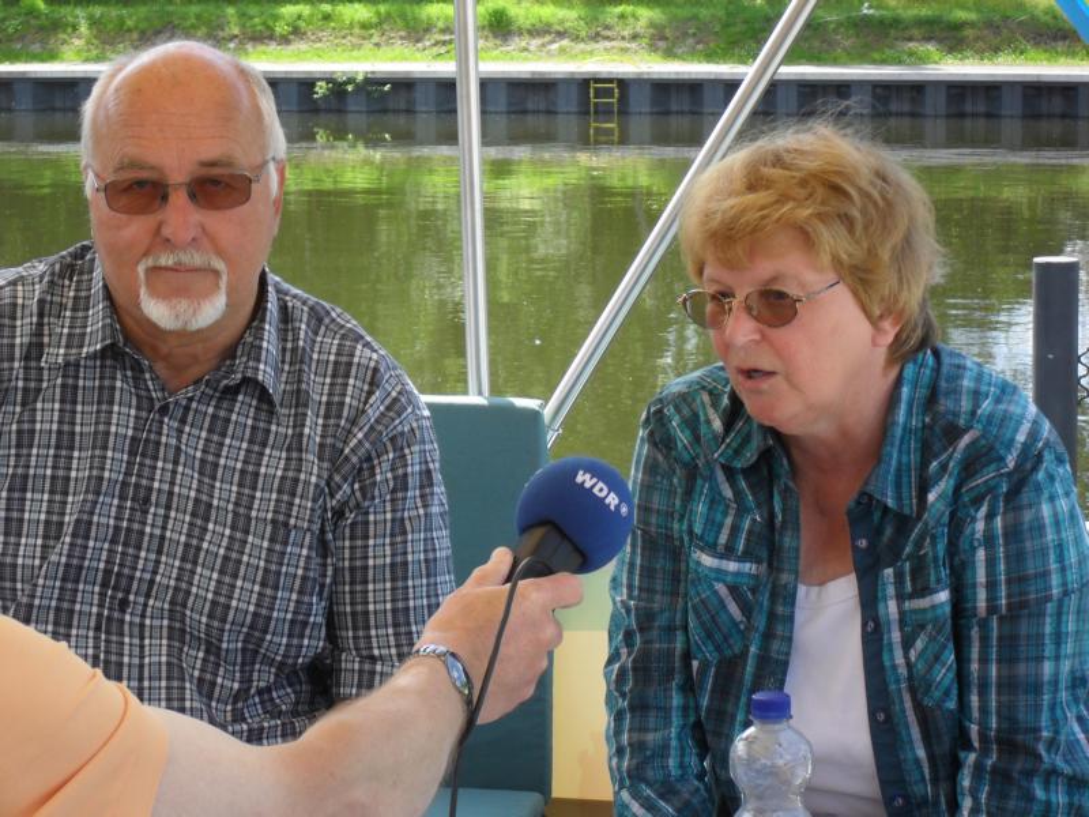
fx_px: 3303
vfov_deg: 14.1
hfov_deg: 18.7
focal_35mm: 105
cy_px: 408
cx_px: 544
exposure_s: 1/125
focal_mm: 18.9
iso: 100
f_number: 5.8
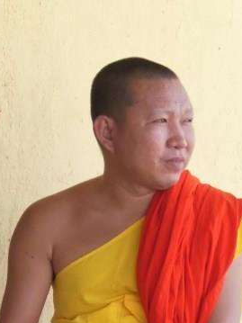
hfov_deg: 1.4
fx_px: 9924
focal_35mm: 1064
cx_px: 96
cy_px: 345
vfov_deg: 1.9
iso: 320
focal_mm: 66.8
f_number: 6
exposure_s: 1/100
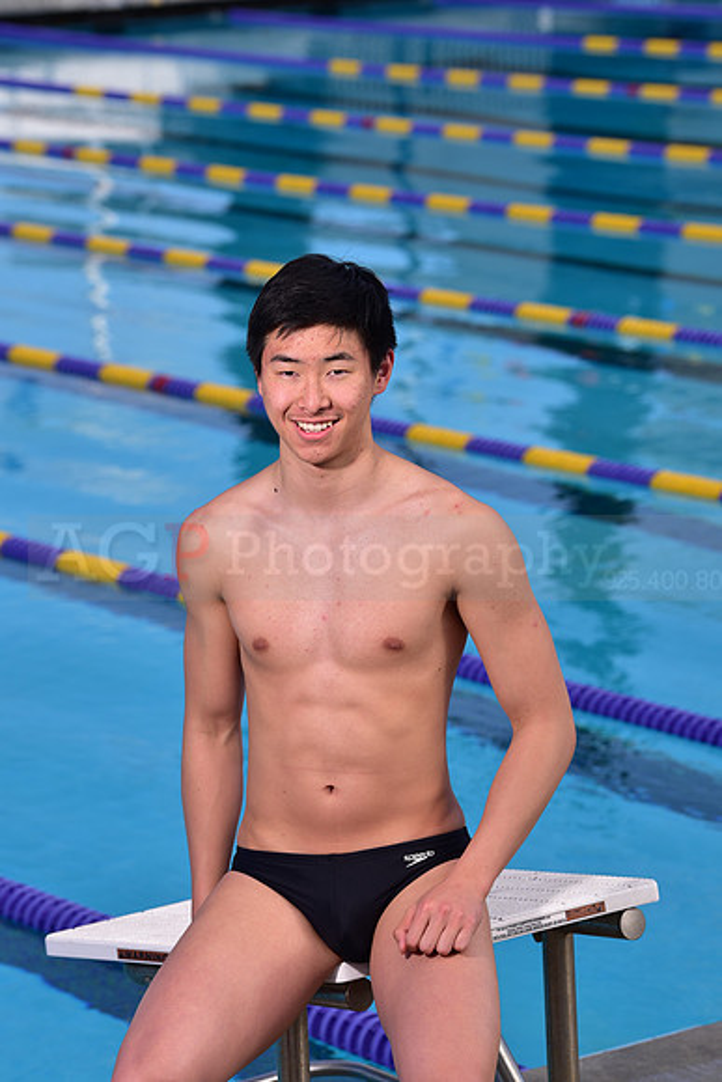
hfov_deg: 10.2
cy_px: 541
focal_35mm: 135
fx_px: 4059
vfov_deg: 15.2
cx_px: 361
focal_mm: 135
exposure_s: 1/250
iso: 80
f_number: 6.3
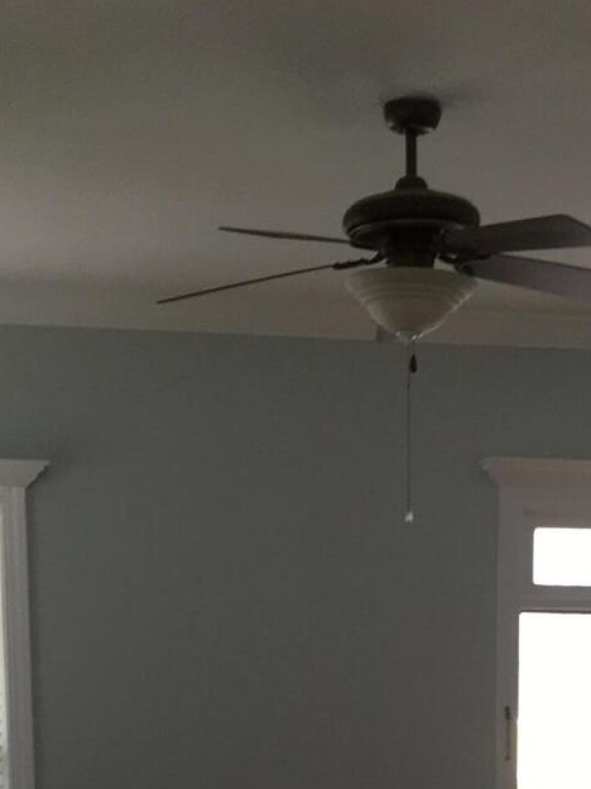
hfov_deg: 15.9
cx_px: 337
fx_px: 2117
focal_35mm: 93
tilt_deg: -8.2
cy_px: 1090
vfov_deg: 19.1
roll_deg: +0.0
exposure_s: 1/60
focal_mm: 4.15
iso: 32
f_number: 2.2
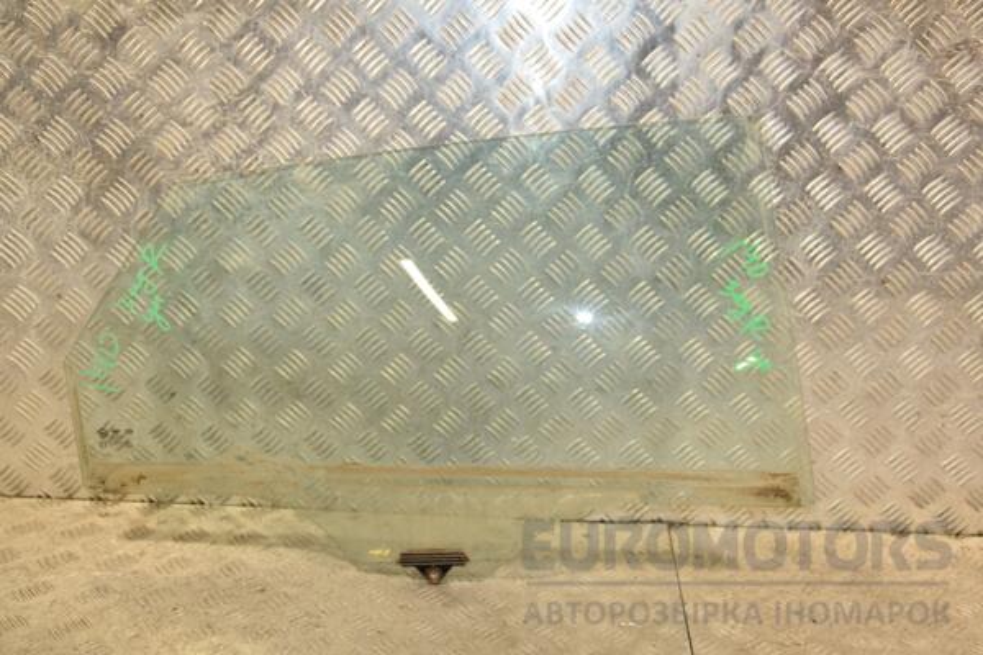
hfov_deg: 46.4
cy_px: 328
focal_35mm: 42
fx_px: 1147
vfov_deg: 31.9
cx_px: 492
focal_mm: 28
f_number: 5
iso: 800
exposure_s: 1/200
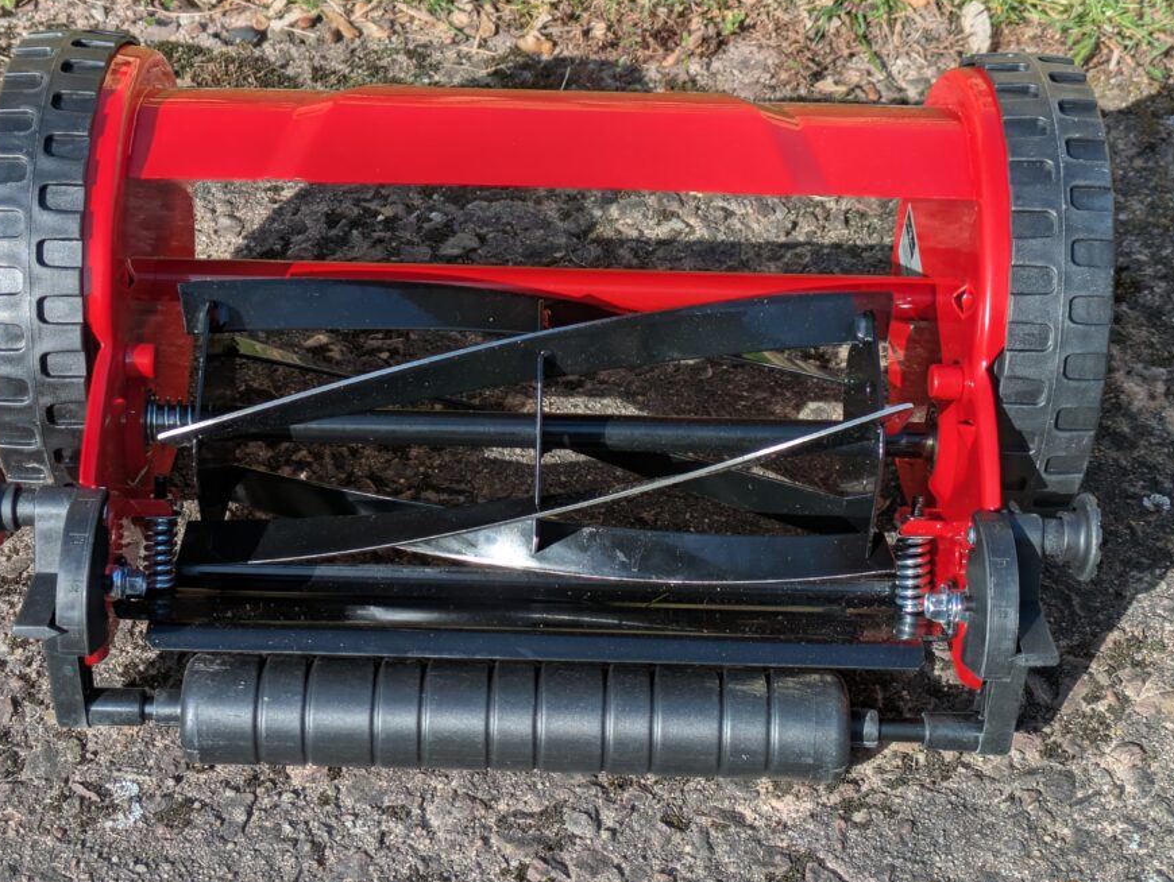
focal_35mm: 60
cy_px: 417
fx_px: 2037
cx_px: 524
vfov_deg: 24.4
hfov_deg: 32.1
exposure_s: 1/1969
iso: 46
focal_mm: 5.43
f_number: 1.89
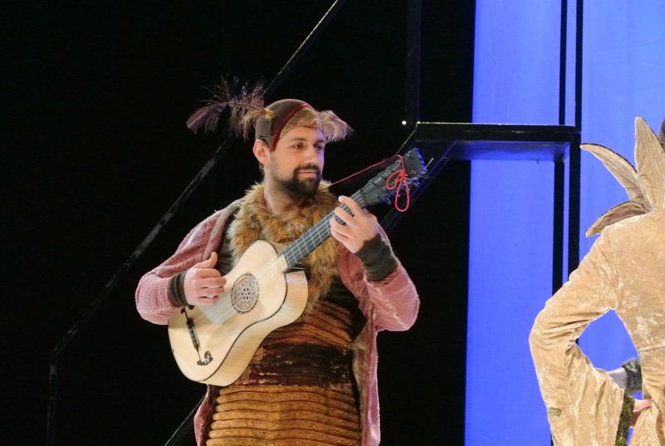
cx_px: 332
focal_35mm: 133
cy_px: 223
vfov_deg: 10.4
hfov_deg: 15.4
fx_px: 2462
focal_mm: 49.3
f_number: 4
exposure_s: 1/80
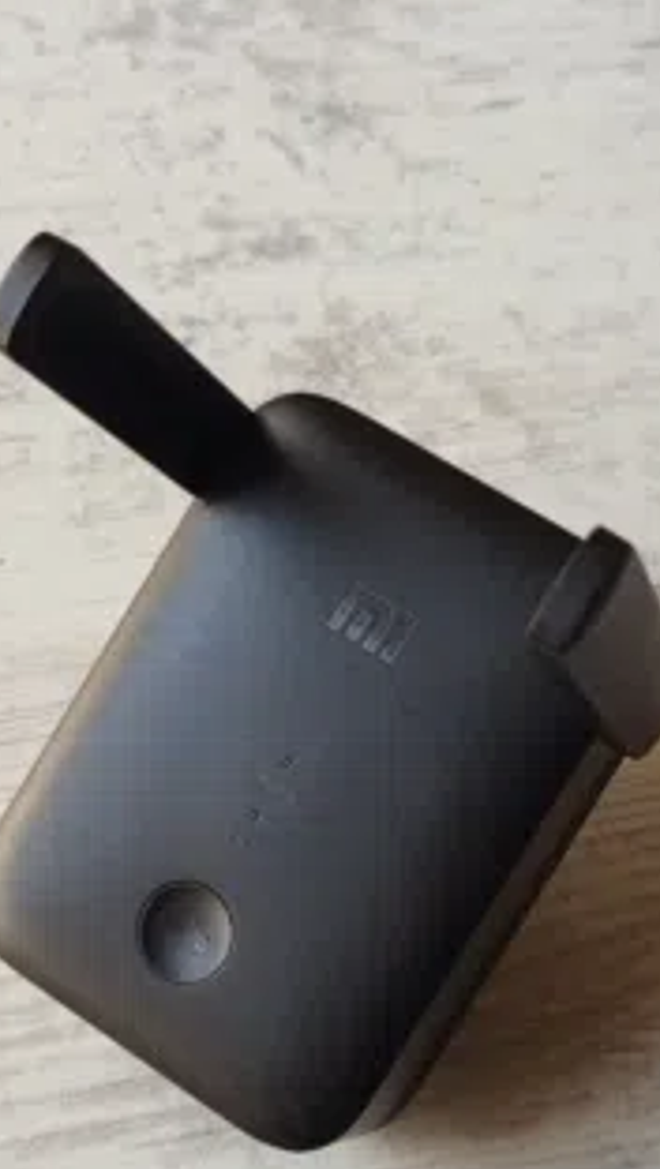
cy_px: 701
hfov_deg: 18.0
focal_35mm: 67
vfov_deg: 31.3
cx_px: 292
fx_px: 2080
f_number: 1.7
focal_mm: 5.24
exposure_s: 1/33.3
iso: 351
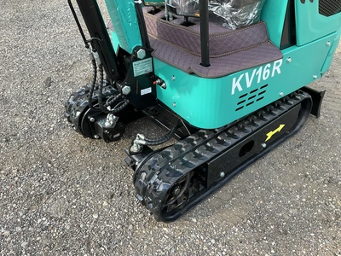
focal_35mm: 29
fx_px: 286
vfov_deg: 48.2
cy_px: 128
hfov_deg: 61.7
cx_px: 170
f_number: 1.8
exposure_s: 1/170
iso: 20
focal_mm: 3
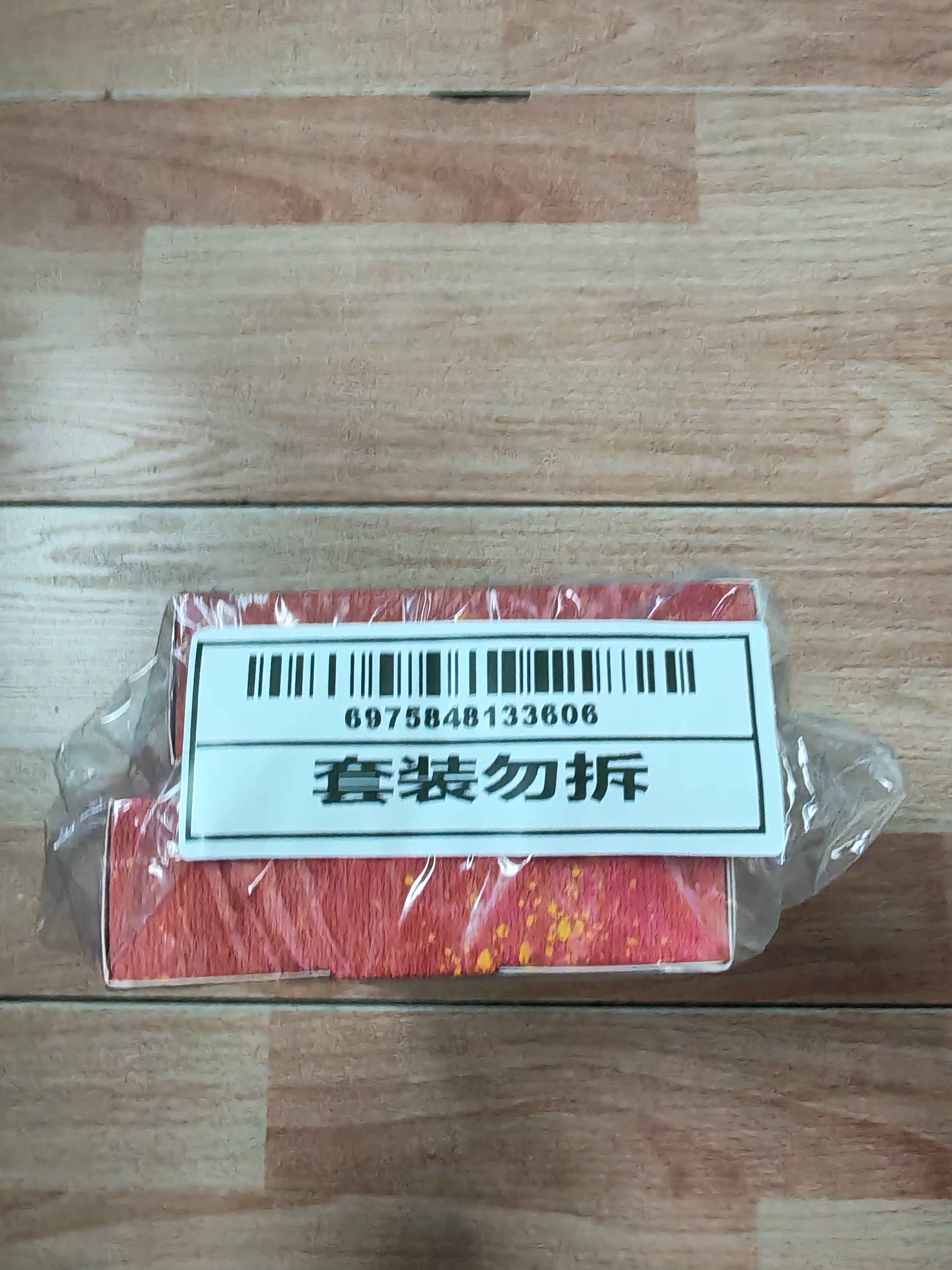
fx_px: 990
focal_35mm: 27
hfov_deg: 51.4
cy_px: 635
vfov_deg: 65.3
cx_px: 476
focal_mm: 1.96
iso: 250
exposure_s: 1/20
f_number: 2.2
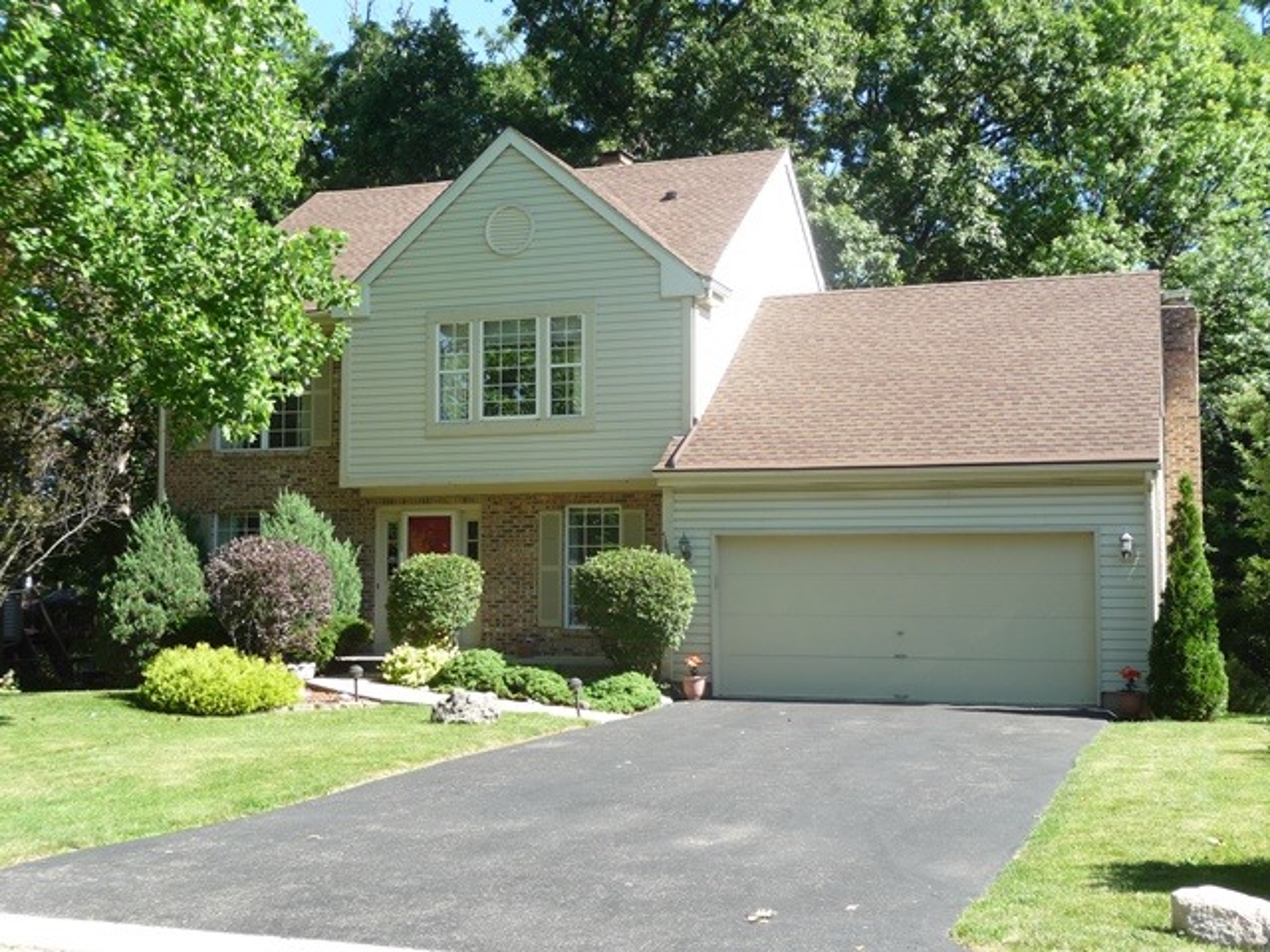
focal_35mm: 40
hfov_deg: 46.8
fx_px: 1468
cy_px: 476
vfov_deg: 36.0
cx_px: 635
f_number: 3.9
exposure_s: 1/200
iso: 100
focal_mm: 6.7
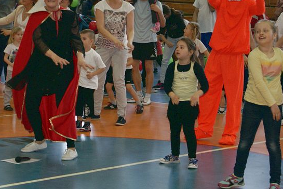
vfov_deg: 10.7
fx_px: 1013
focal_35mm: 129
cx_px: 69
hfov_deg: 15.8
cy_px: 79
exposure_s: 1/80
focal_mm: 55
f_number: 5.6
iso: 400
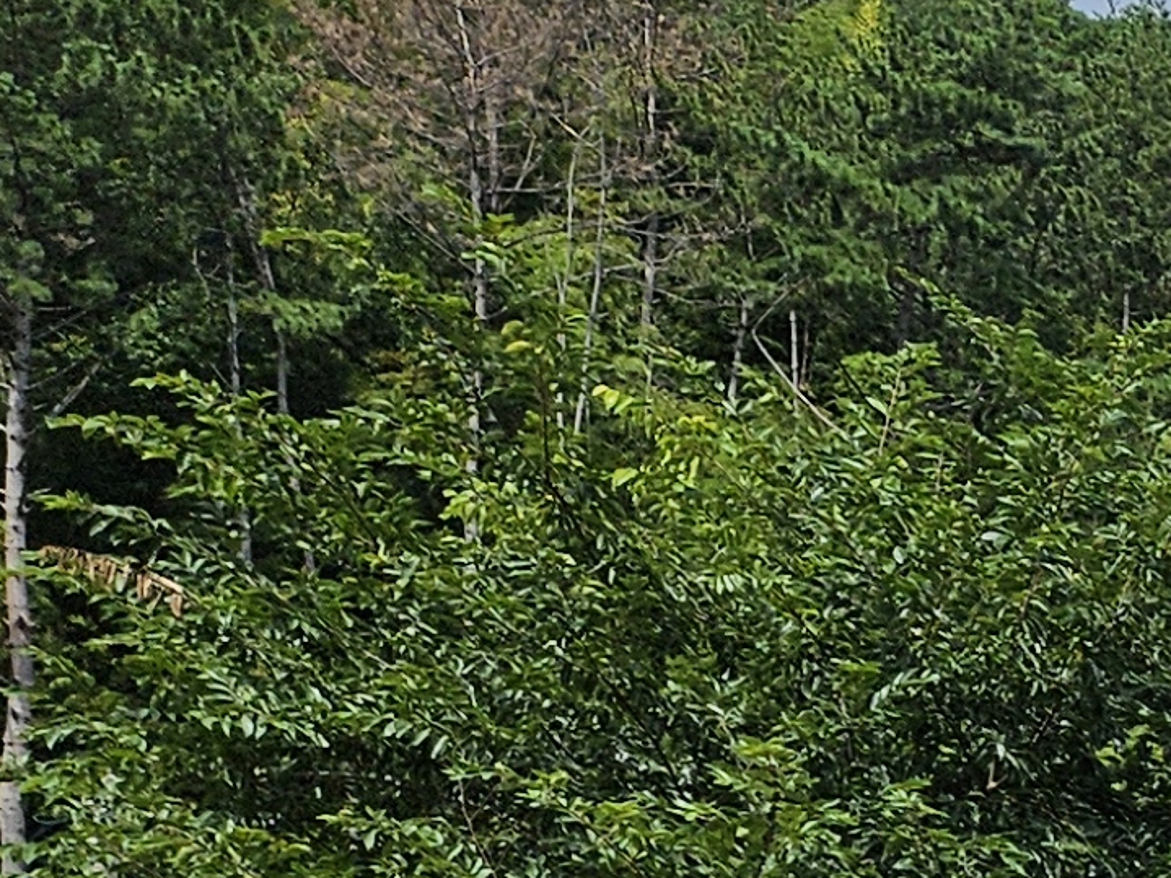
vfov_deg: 10.8
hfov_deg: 12.0
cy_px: 1616
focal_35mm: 128
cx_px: 2915
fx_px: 4329
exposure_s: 1/2430
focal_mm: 5.4
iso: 25
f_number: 1.8
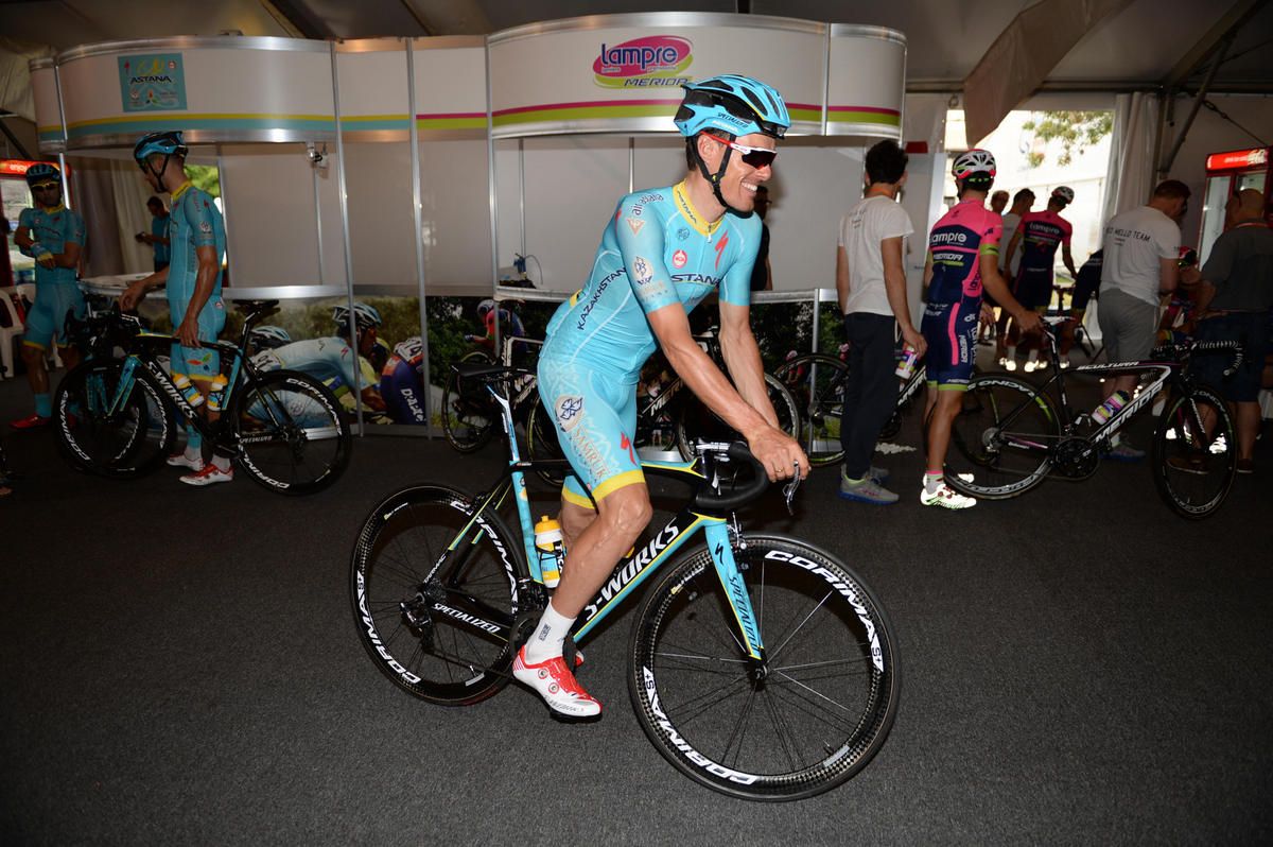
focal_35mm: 24
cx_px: 636
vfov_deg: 53.1
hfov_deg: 73.8
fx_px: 848
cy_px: 424
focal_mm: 24
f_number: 2.8
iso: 200
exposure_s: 1/250
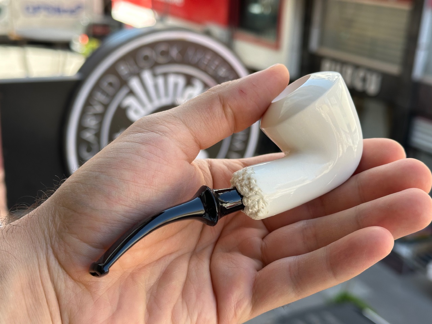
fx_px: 599
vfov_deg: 30.3
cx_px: 216
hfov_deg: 39.7
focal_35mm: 48
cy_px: 162
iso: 64
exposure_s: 1/460
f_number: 1.78
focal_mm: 6.86
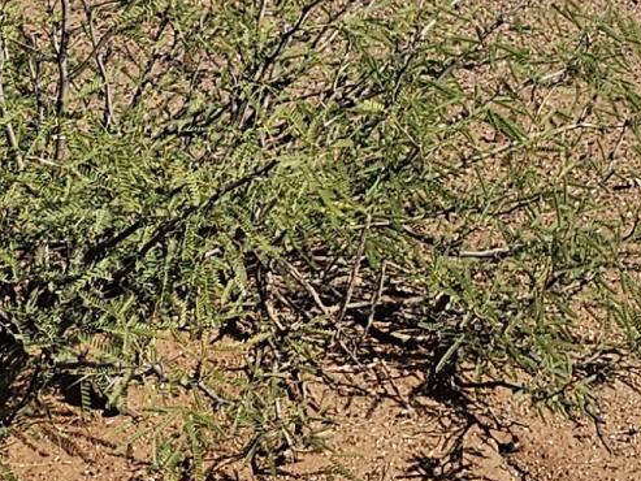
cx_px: 1461
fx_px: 2593
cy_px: -555
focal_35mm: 140
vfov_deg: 9.7
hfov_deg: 11.8
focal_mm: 5.4
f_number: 1.8
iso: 25
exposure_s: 1/2517
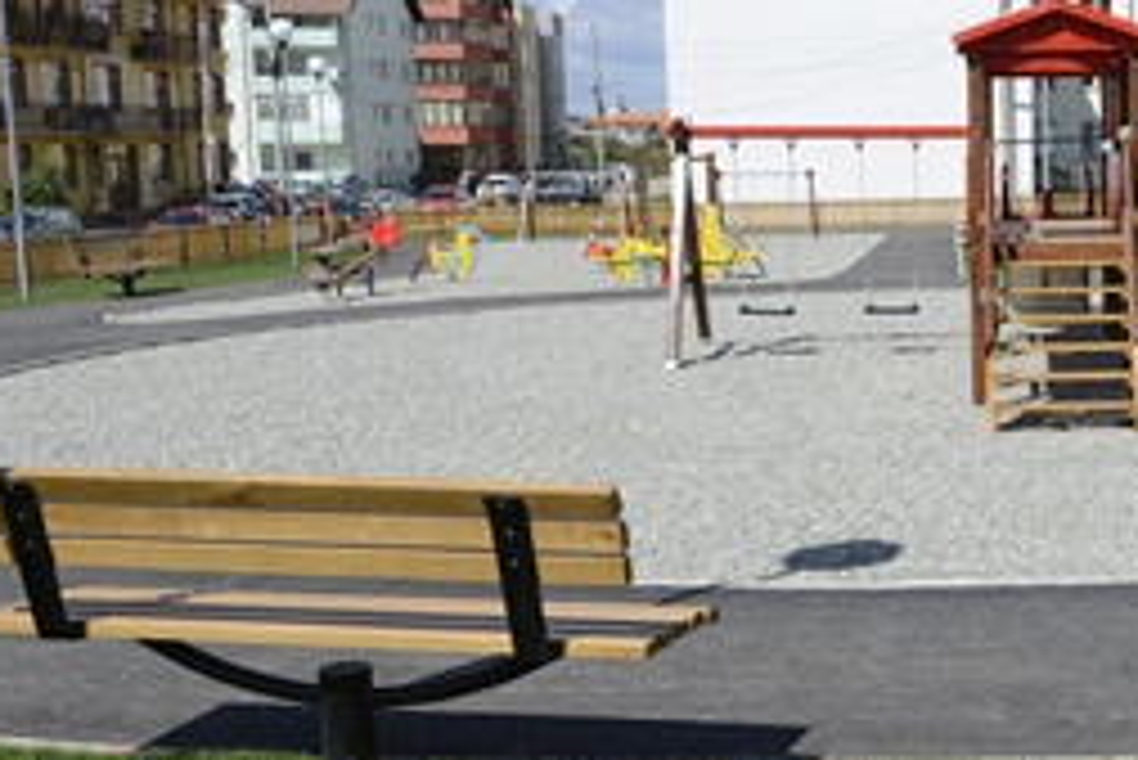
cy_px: 402
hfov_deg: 32.8
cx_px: 1174
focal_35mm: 55
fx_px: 1740
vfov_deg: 24.6
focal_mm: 24
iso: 200
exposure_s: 1/400
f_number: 10
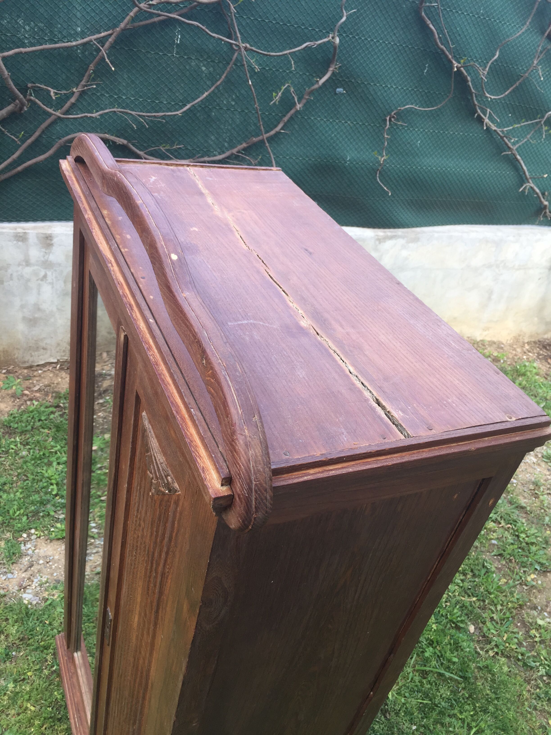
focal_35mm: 29
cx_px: 276
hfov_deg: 48.2
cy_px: 368
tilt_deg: -31.3
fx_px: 615
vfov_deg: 61.7
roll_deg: -12.6
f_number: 2.2
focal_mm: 4.15
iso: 32
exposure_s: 1/154
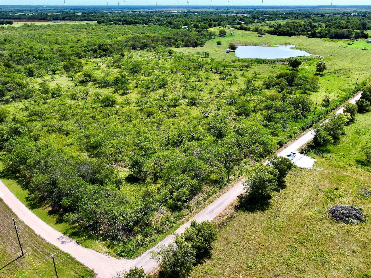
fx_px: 257
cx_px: 186
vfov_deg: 56.8
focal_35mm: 24
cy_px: 139
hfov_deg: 71.6
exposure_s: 1/2000
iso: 120
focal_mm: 12.29
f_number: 2.8
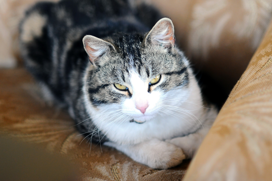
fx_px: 962
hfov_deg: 16.1
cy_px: 90
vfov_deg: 10.7
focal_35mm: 128
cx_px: 136
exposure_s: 1/250
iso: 800
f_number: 2
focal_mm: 85
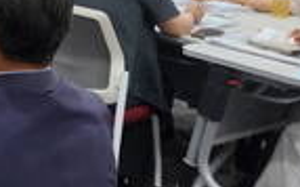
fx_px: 890
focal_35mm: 109
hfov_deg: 16.5
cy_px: -113
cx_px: -212
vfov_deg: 11.4
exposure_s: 1/120
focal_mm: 5.4
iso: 160
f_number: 1.8
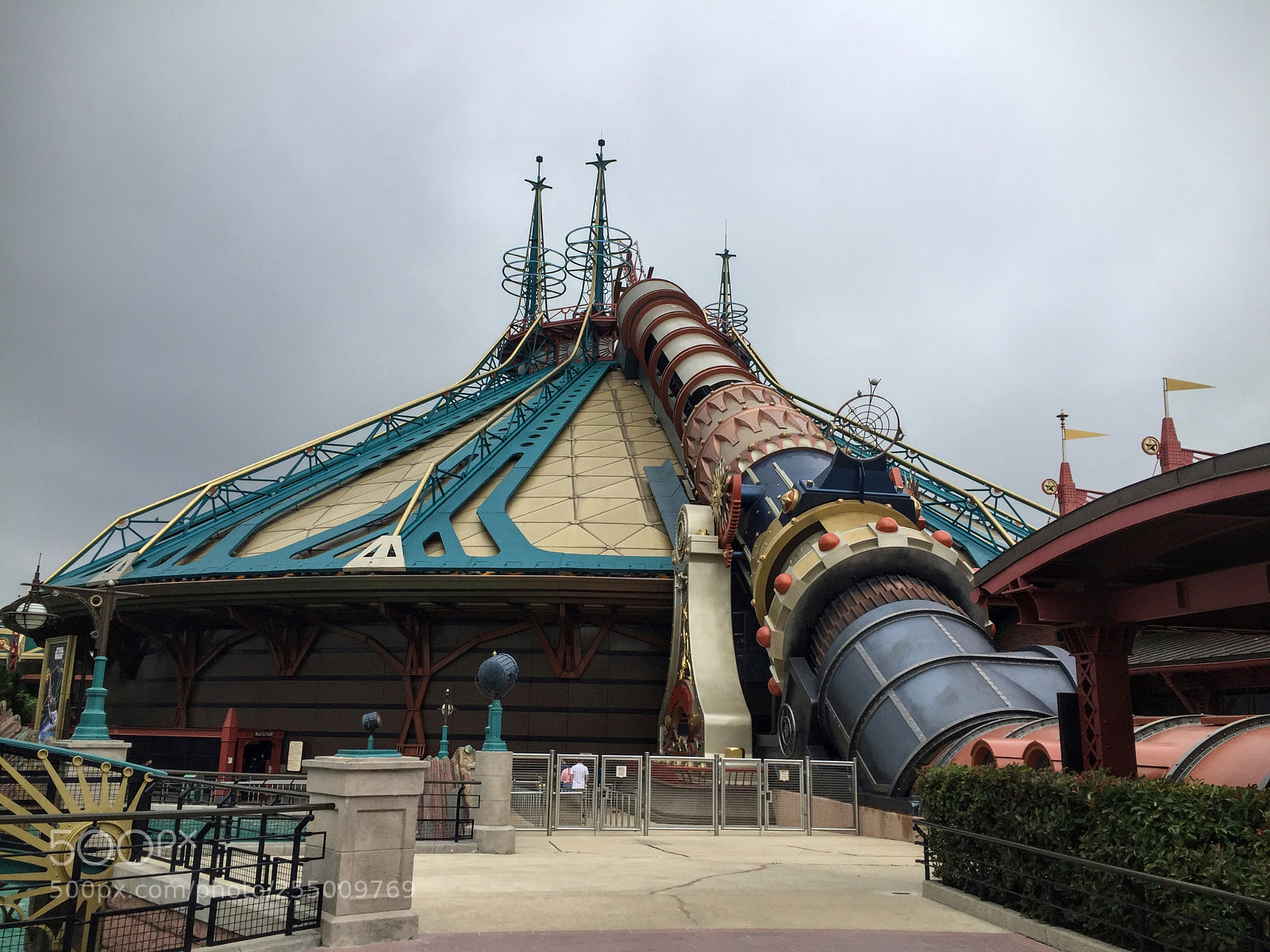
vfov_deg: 48.2
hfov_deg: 61.7
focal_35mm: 29
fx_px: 1064
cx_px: 635
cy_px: 476
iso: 32
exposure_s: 1/898
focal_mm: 4.15
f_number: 2.2
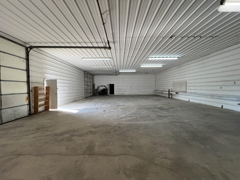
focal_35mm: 13
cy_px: 90
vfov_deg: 89.9
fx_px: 90
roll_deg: +1.3
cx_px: 120
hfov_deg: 106.2
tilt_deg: -0.7
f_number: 1.8
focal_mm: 1.57
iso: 125
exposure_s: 1/120
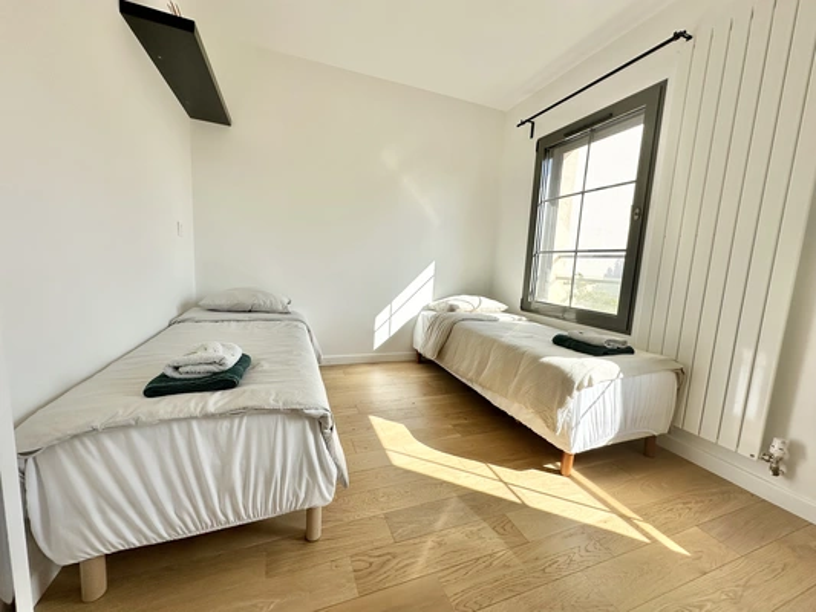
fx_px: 330
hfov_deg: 102.1
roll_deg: -3.0
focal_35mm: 14
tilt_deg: -7.0
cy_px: 306
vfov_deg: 85.7
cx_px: 408
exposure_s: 1/575
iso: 40
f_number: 2.2
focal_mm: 2.22
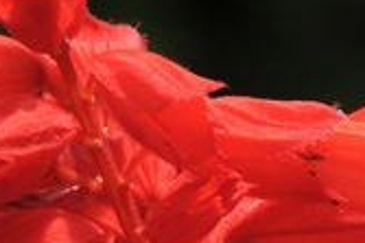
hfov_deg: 2.1
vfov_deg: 1.4
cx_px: 411
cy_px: 308
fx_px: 9815
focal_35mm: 969
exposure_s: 1/500
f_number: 8
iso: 320
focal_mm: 120
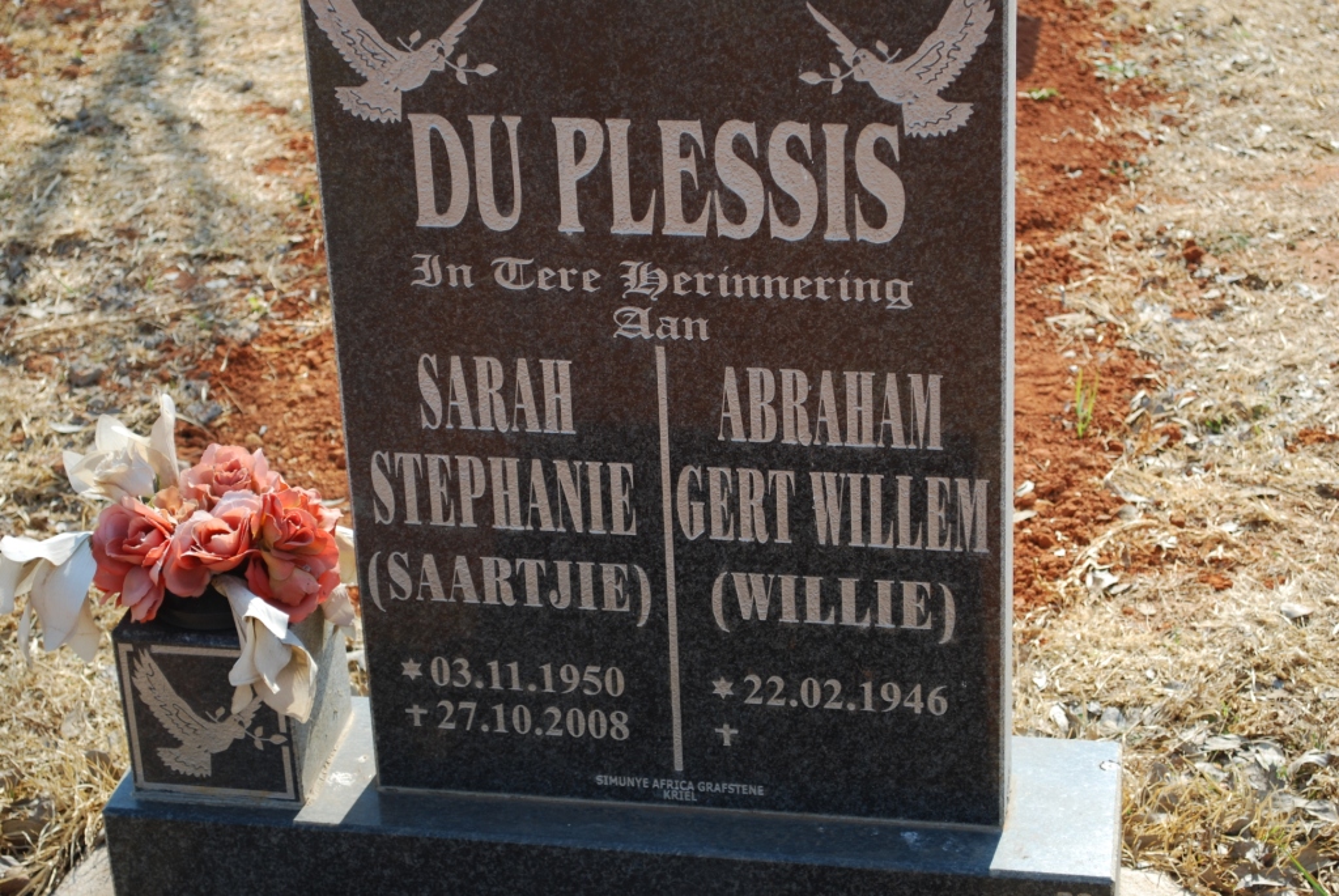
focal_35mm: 82
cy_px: 448
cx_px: 670
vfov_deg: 16.6
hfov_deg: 24.6
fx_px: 3072
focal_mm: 55
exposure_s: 1/125
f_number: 5.6
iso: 100
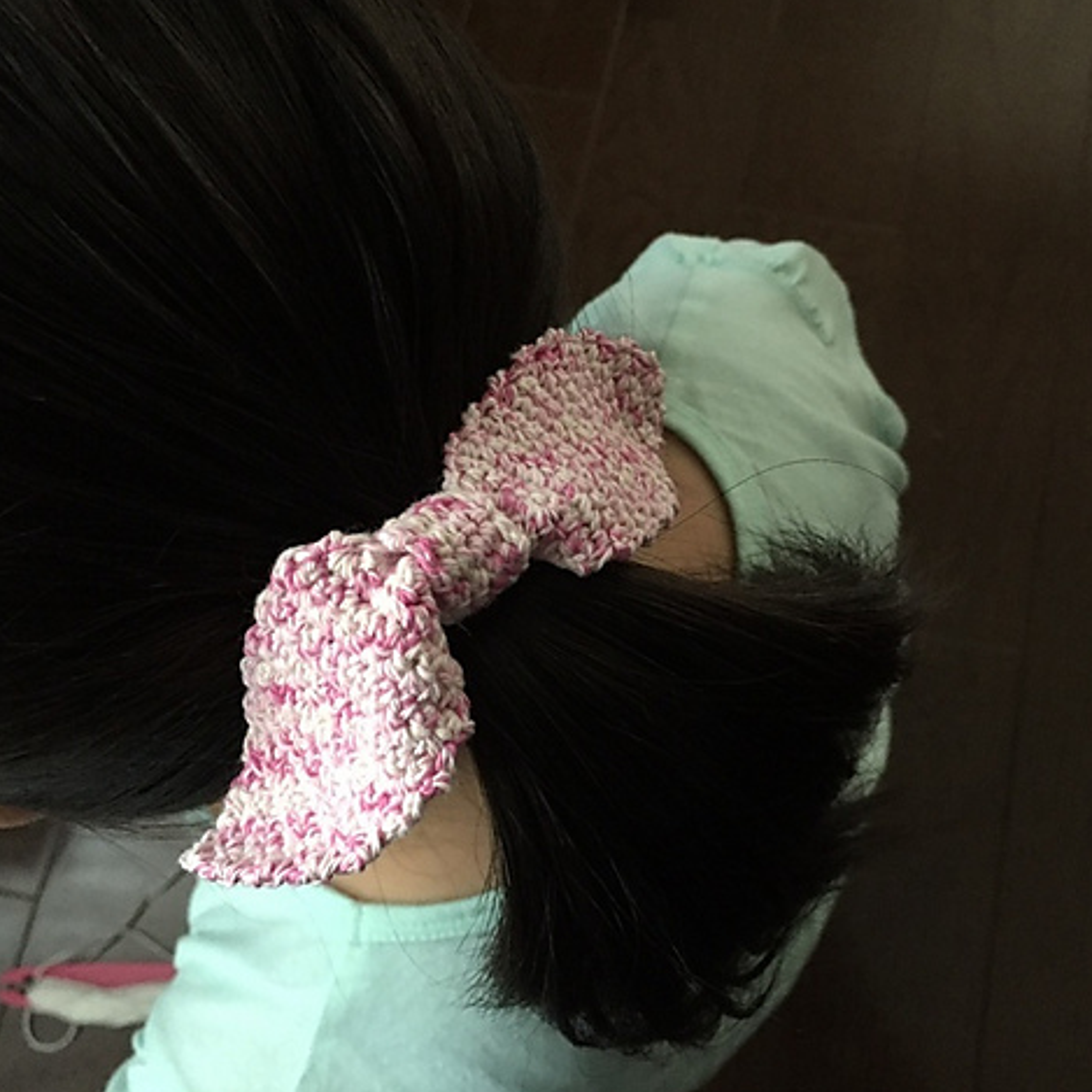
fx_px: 1249
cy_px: 545
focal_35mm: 35
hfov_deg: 47.1
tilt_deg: -73.1
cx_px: 610
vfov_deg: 47.2
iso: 250
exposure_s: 1/17
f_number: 2.2
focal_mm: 4.15
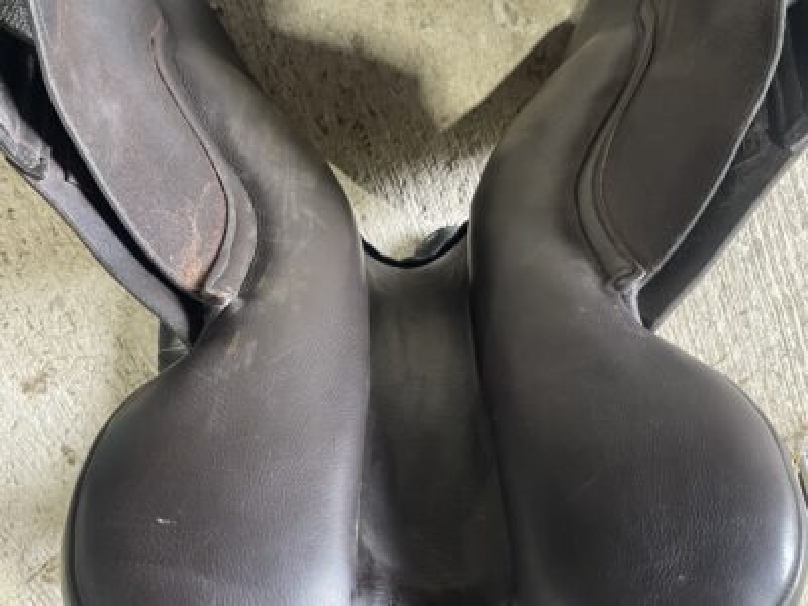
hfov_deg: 67.3
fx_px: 607
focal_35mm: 26
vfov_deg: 53.1
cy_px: 303
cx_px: 404
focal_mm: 4.2
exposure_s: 1/60
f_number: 1.6
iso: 250
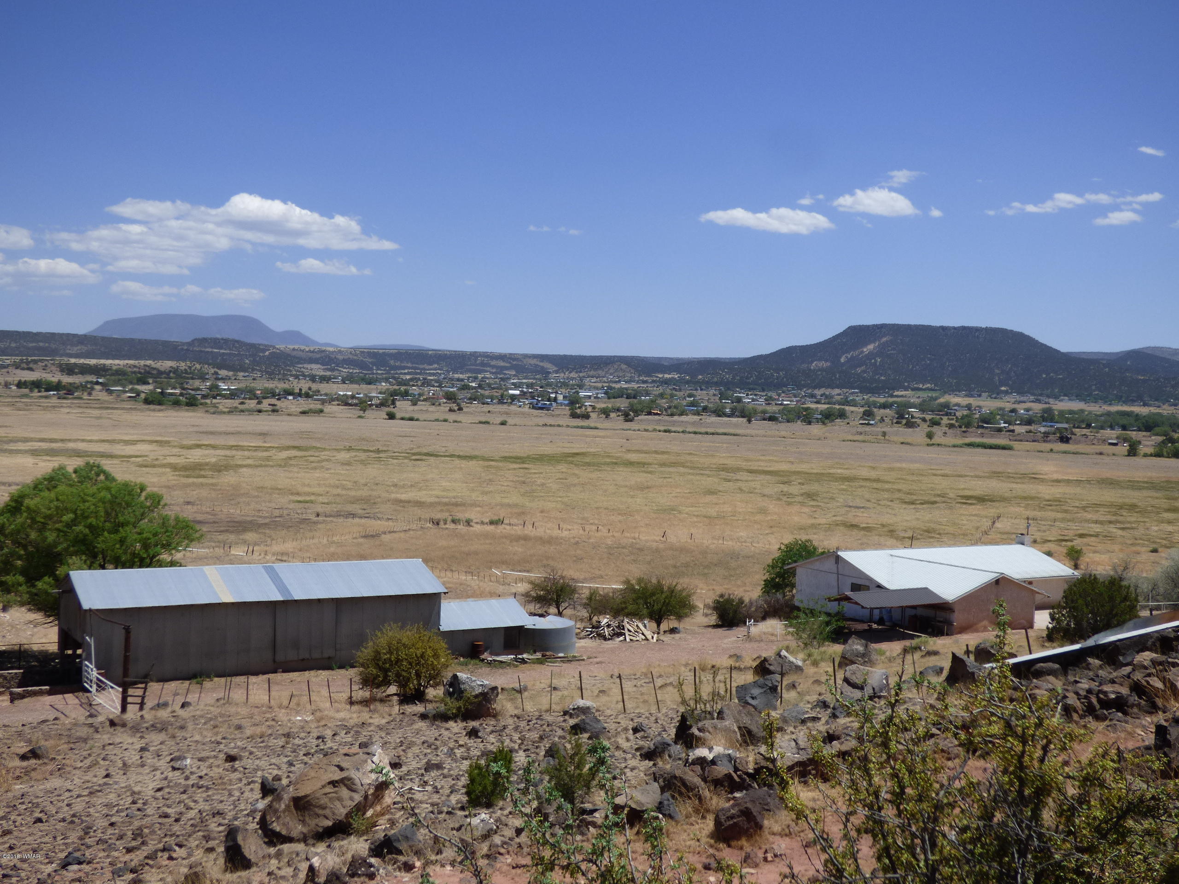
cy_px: 442
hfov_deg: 45.8
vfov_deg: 35.1
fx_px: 1396
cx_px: 590
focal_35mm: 41
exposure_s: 1/1600
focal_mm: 7.07
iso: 100
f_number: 3.6
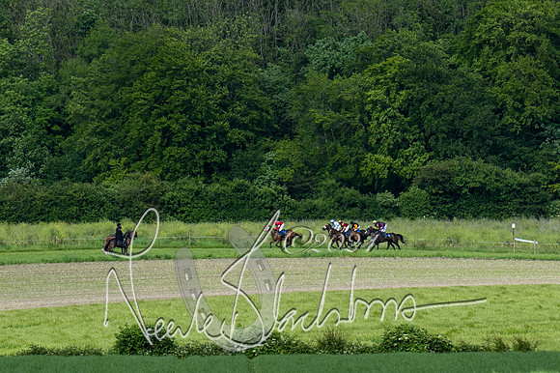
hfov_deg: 2.9
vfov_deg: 1.9
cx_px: 288
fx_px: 11093
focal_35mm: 714
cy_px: 221
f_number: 8
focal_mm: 280
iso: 200
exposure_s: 1/800
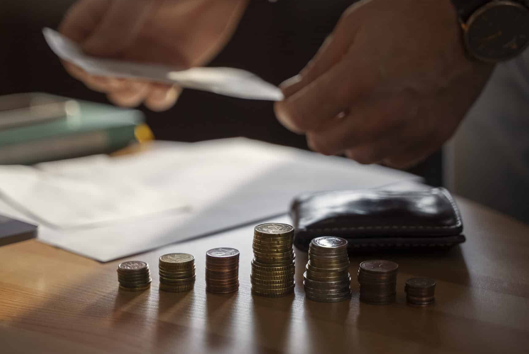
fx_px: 1132
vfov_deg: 17.7
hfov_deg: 26.3
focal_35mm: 77
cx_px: 228
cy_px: 150
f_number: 2.8
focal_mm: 65
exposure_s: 1/800
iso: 400
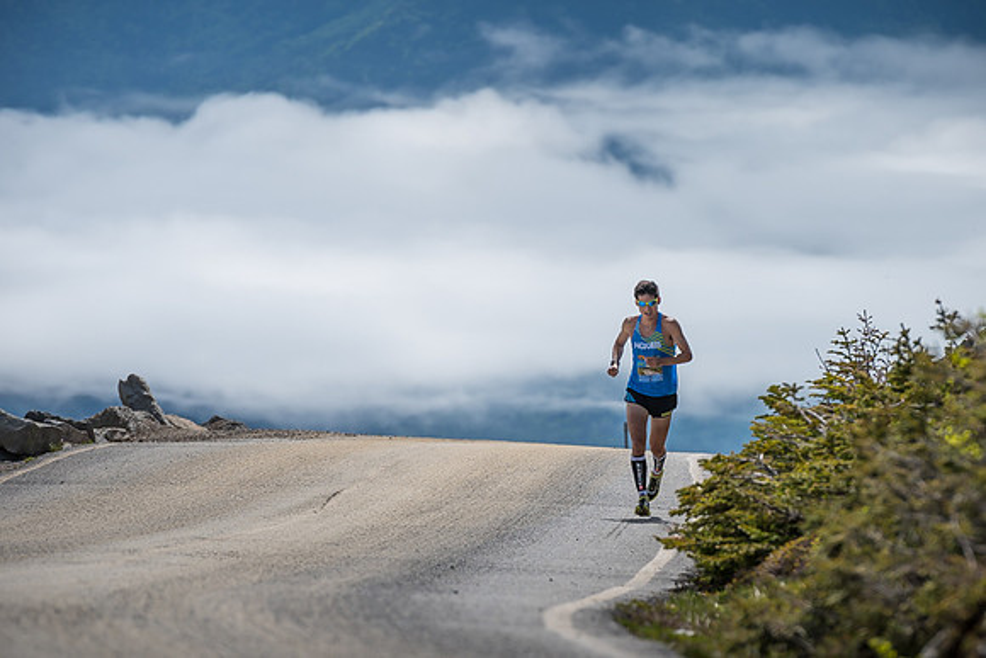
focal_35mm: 294
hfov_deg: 7.0
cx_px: 698
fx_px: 8046
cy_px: 471
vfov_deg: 4.7
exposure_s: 1/2000
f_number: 4.5
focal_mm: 200
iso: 100
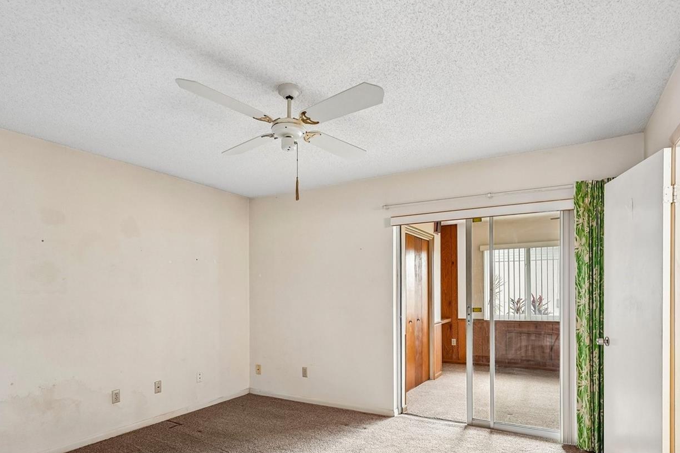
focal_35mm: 21
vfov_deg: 58.7
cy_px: 285
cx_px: 338
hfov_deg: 81.2
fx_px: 397
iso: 400
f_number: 8
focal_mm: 16
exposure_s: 1/8
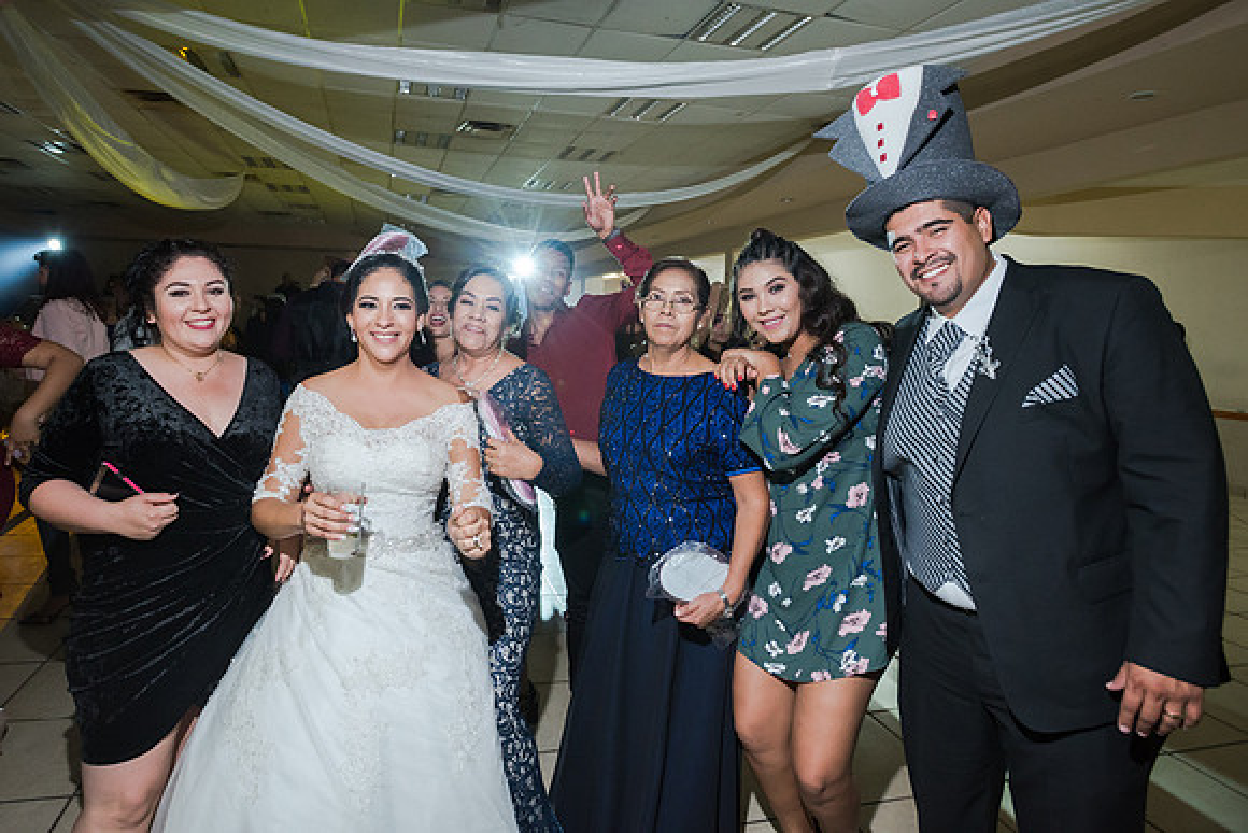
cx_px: 548
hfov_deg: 83.9
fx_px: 689
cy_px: 346
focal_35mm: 20
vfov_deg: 61.9
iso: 1600
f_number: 3.5
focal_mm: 17
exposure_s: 1/100
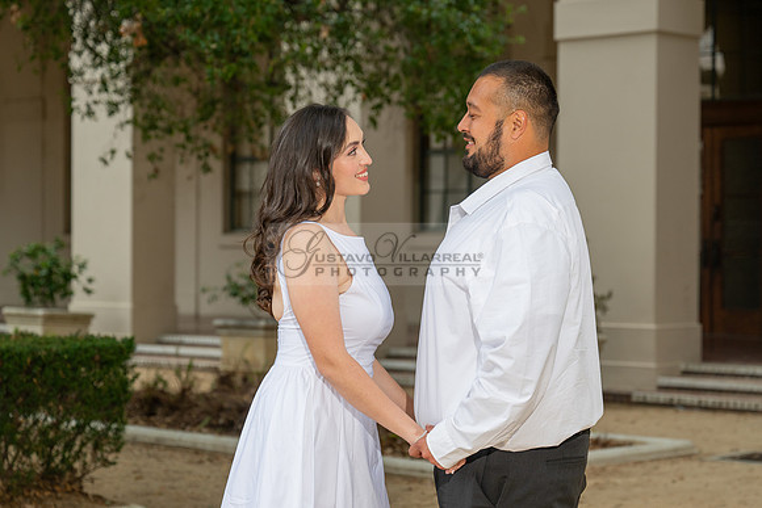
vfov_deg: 15.1
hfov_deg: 22.5
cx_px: 416
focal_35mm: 91
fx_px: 1919
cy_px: 273
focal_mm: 70
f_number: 3.5
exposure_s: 1/200
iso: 200
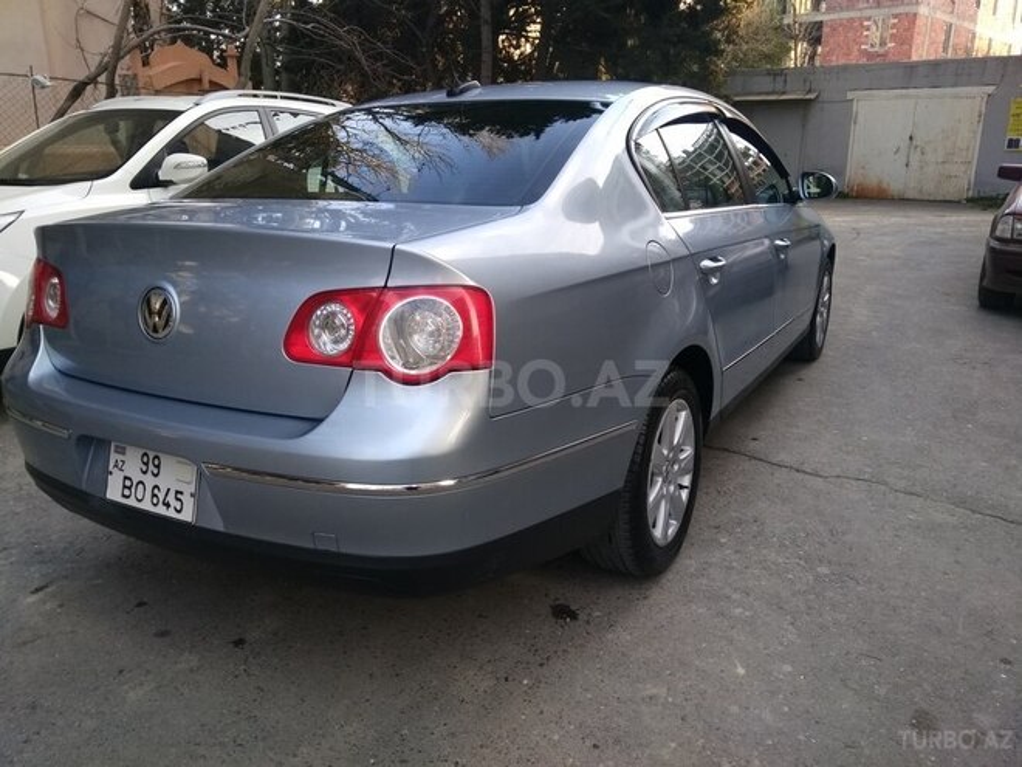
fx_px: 620
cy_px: 384
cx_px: 511
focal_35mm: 21
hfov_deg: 79.0
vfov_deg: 63.4
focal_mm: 3.57
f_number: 2
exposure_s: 1/115
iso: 100
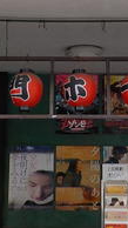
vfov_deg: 20.8
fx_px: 610
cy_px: 29
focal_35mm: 101
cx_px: 79
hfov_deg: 12.0
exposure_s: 1/40
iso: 125
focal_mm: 4.1
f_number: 3.3
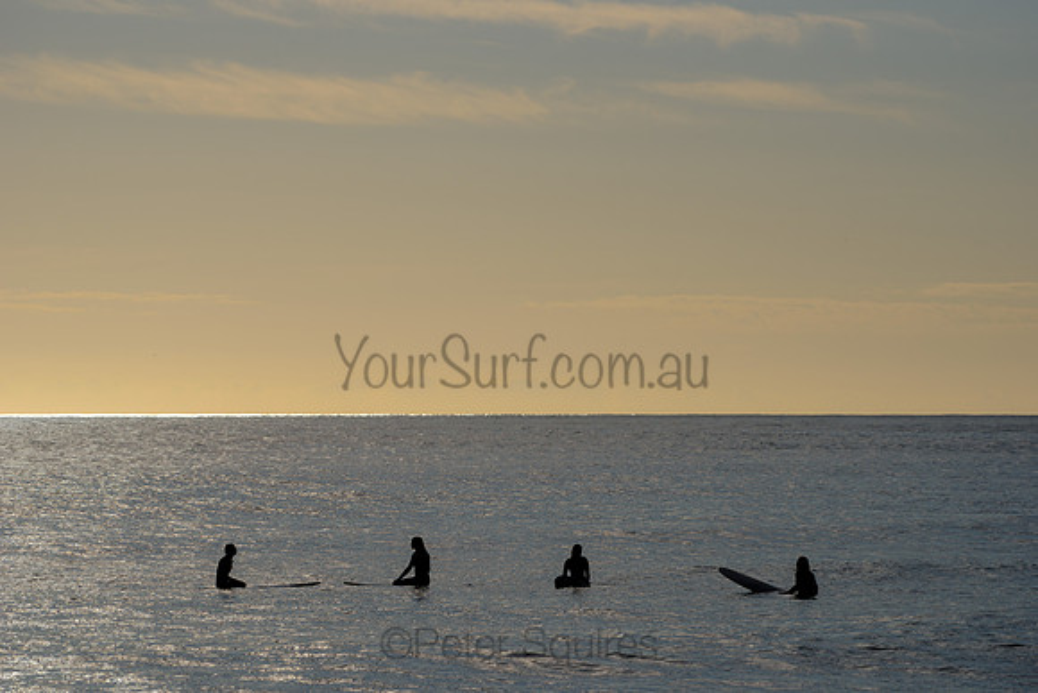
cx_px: 519
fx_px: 5772
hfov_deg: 10.3
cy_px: 346
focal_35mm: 200
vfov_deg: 6.9
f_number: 7.1
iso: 64
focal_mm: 200
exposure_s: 1/2000
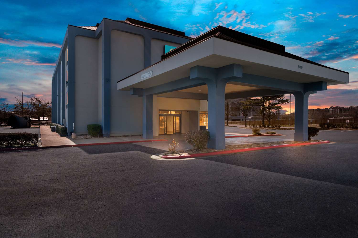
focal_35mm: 21
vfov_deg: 59.4
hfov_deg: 81.2
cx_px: 179
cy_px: 119
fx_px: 209
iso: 200
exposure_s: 1/80
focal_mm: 21
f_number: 8
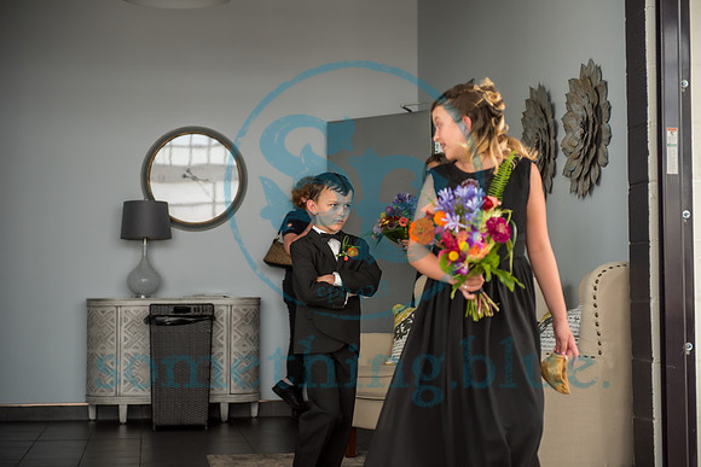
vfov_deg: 19.5
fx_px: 1363
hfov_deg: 28.8
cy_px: 234
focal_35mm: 70
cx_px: 350
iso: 400
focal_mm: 70
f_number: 2.8
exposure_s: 1/250
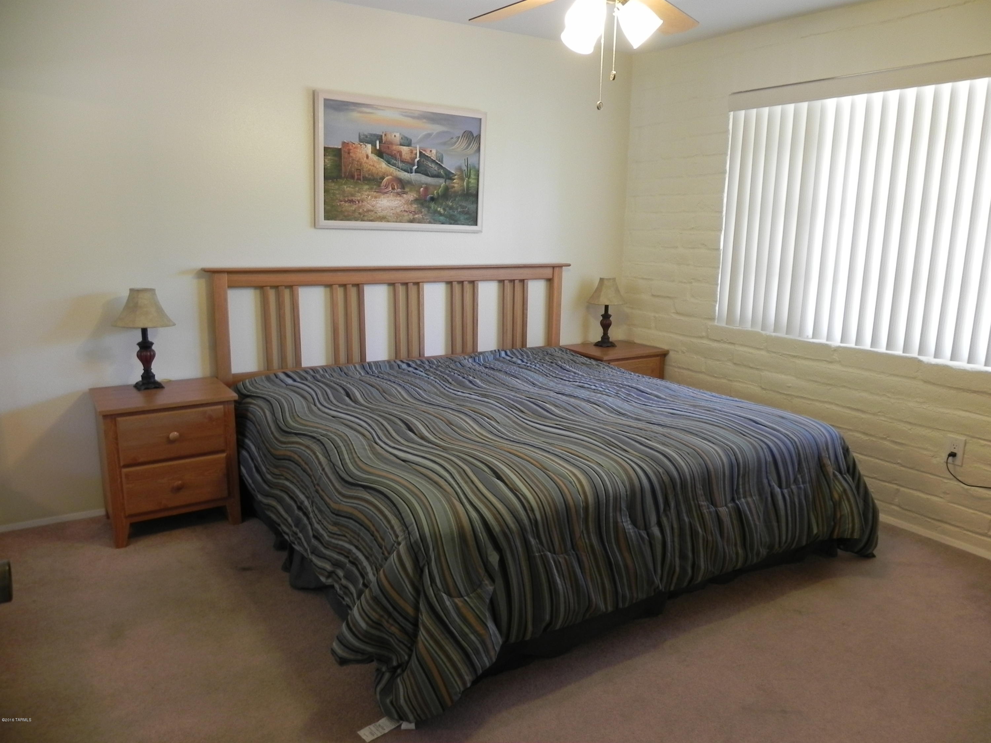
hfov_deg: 67.3
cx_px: 496
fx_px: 744
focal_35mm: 26
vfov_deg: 53.1
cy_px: 372
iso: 160
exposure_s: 1/34.3
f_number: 2.8
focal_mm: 4.6
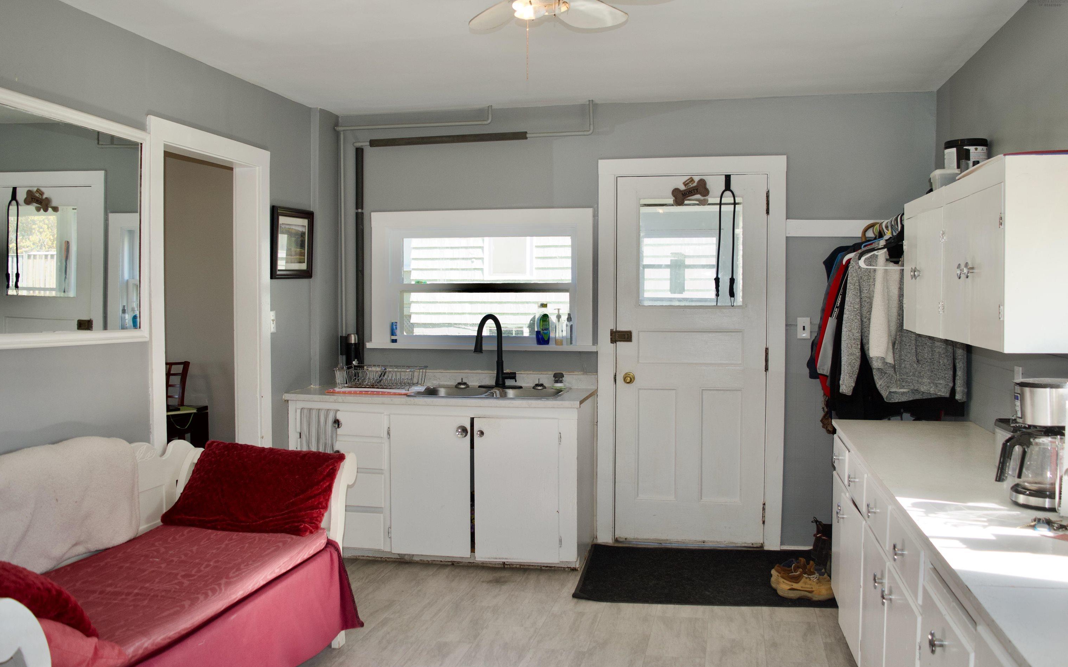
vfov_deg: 40.6
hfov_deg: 61.2
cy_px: 332
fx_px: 902
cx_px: 541
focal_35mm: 31
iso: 220
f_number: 4
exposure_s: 1/125
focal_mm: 20
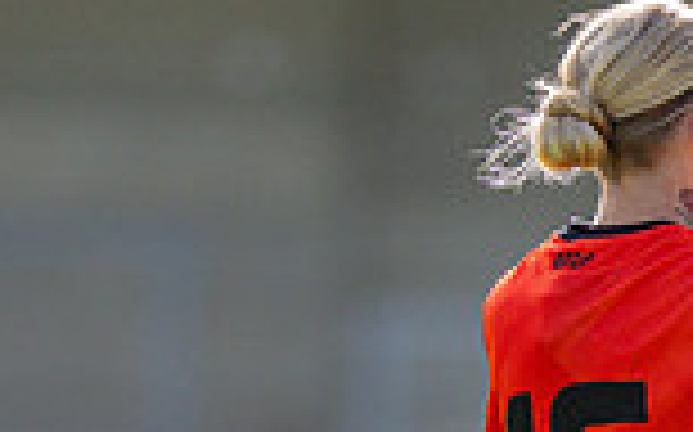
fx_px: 28743
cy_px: 962
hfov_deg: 1.4
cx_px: 537
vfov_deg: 0.9
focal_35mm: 1523
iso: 200
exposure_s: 1/3200
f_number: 2.8
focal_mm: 300
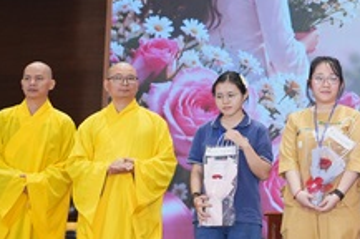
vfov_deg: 13.0
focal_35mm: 105
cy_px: 89
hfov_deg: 18.3
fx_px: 1048
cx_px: 453
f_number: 2.8
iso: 2000
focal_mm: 35
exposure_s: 1/200
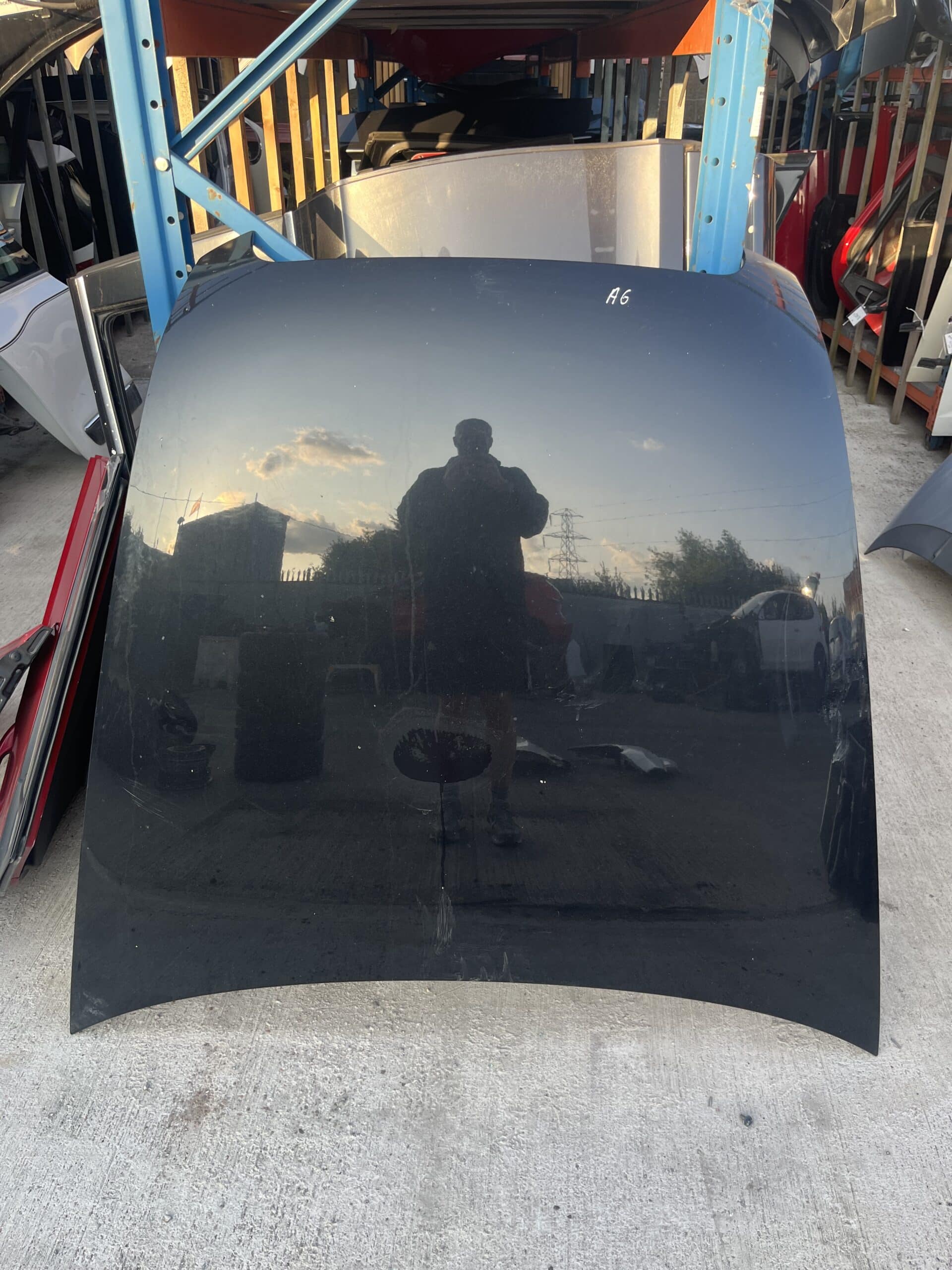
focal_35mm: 26
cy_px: 635
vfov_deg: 67.3
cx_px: 476
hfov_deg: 53.1
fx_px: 953
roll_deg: +0.8
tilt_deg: -29.3
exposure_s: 1/256
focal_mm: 5.1
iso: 40
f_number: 1.6
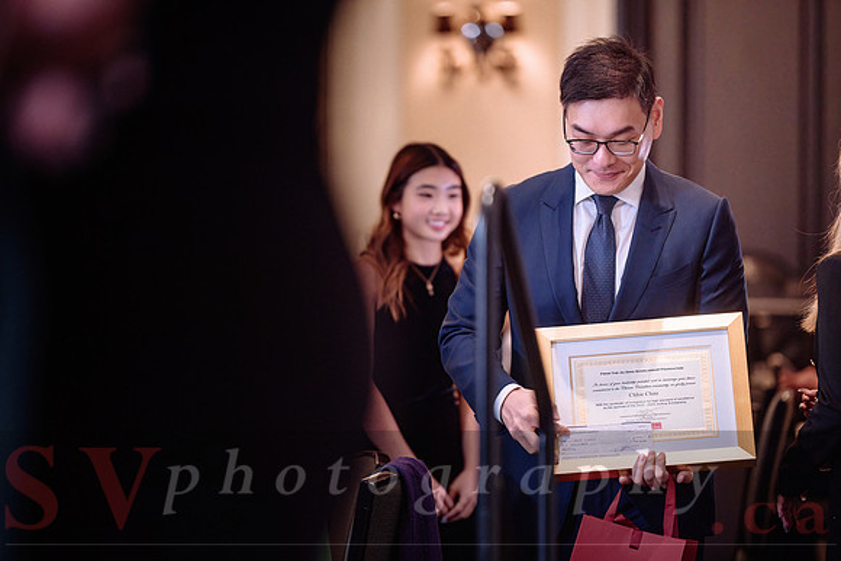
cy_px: 280
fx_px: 4673
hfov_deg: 10.3
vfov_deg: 6.9
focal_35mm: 200
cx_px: 420
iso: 1000
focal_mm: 200
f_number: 2.8
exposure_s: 1/160
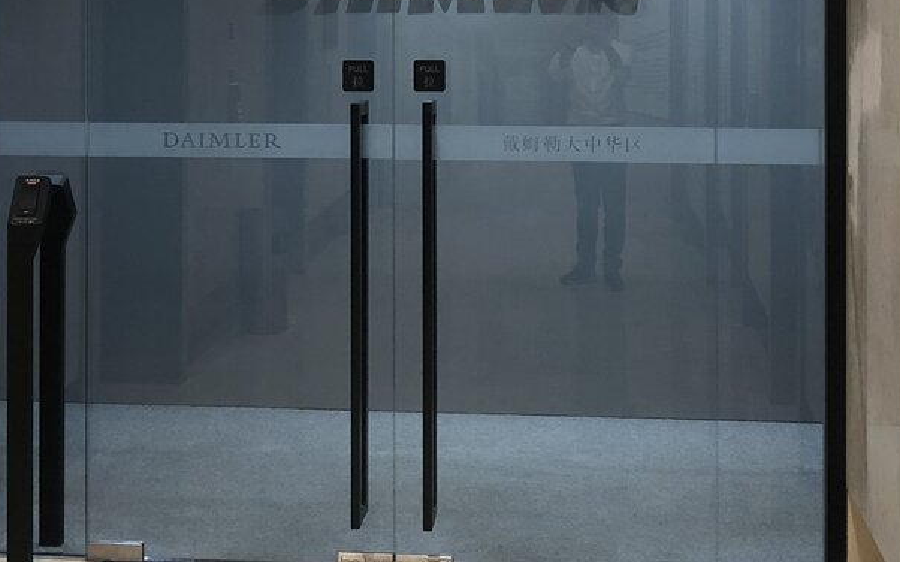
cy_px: 55
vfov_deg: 18.5
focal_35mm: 69
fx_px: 1692
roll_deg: -0.3
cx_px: 389
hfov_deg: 29.8
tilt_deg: +0.1
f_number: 1.8
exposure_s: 1/17
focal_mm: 4
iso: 50
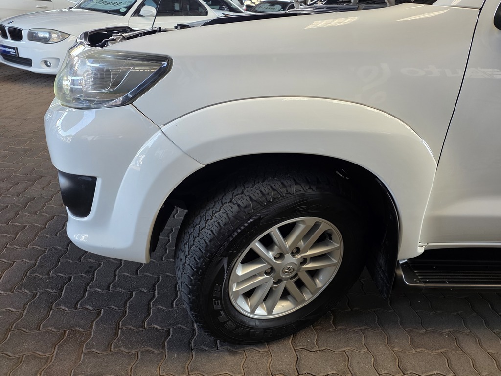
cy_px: 188
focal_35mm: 23
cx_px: 250
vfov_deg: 58.9
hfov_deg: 73.9
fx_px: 333
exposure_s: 1/180
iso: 125
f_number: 1.7
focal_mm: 6.25
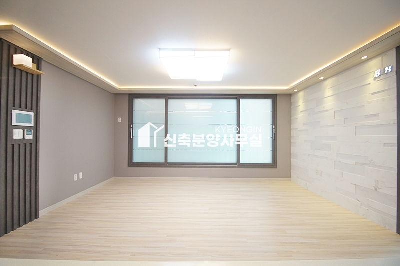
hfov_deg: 95.0
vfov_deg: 72.0
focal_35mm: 16
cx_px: 200
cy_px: 133
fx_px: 183
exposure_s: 1/200
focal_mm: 11
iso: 800
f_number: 3.5
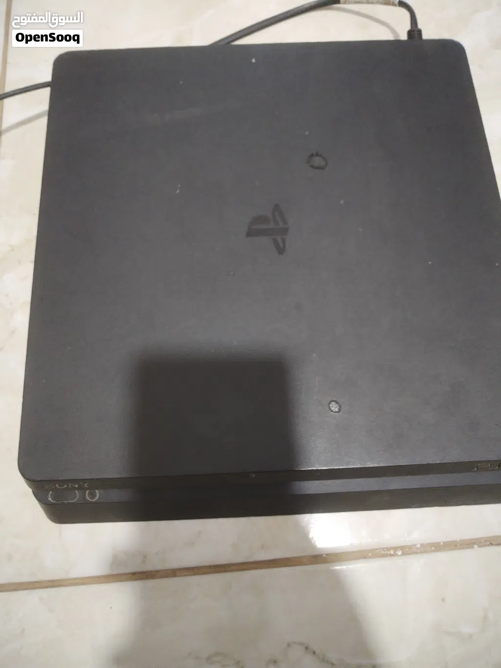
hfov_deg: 48.2
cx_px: 250
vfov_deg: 61.7
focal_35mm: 29
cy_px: 334
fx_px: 560
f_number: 1.8
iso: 1106
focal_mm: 4.75
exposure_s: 1/25
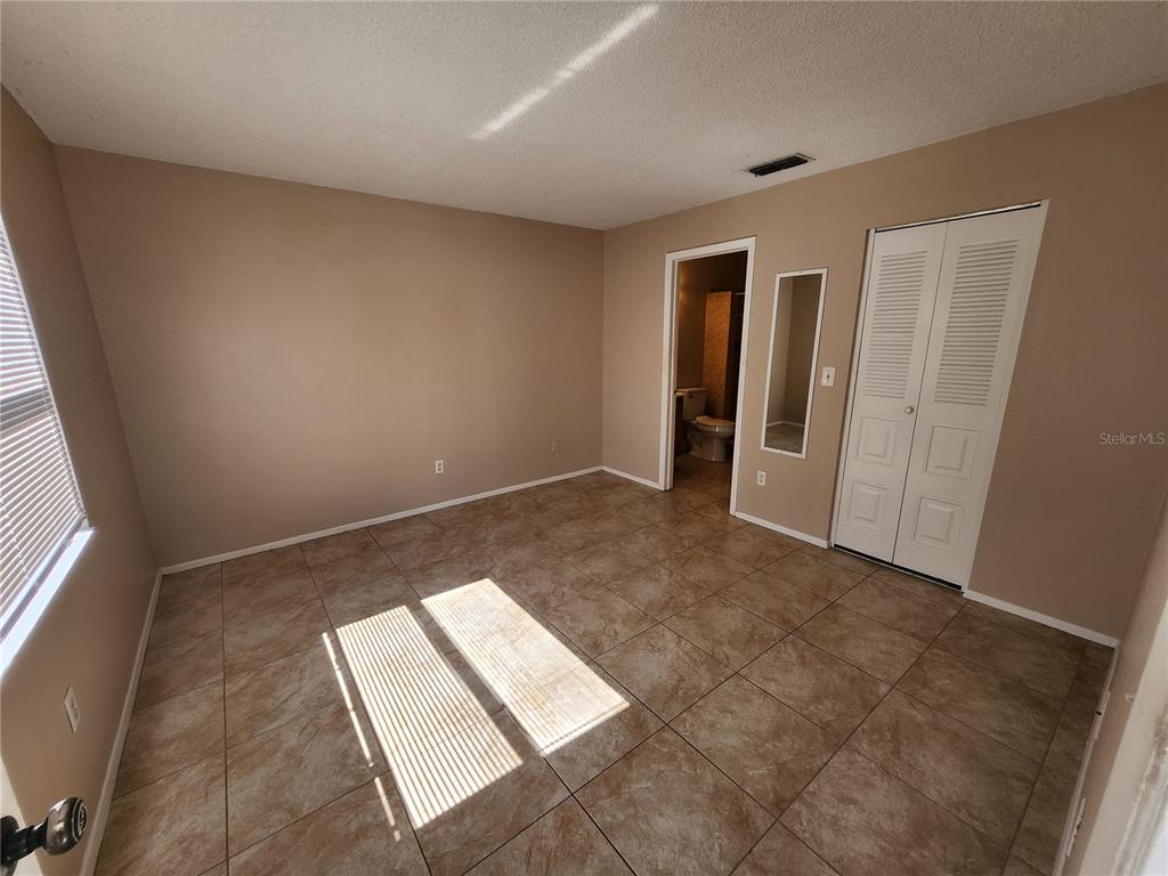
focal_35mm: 13
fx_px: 439
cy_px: 438
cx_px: 584
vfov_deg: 89.9
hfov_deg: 106.2
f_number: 2.2
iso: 40
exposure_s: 1/120
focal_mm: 1.74
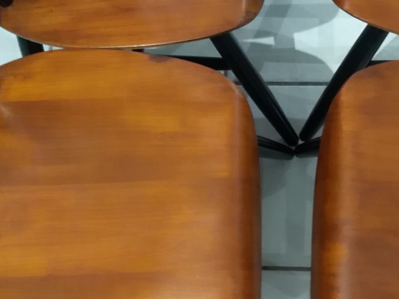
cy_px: 118
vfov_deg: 25.6
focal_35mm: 57
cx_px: 254
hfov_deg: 33.6
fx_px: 657
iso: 1161
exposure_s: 1/14.3
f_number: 2
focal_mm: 3.54
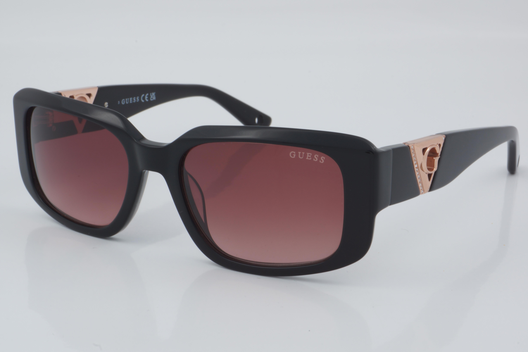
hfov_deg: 27.0
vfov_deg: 18.2
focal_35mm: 75
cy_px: 176
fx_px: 1100
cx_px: 264
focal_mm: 50
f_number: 32
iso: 100
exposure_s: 1/4
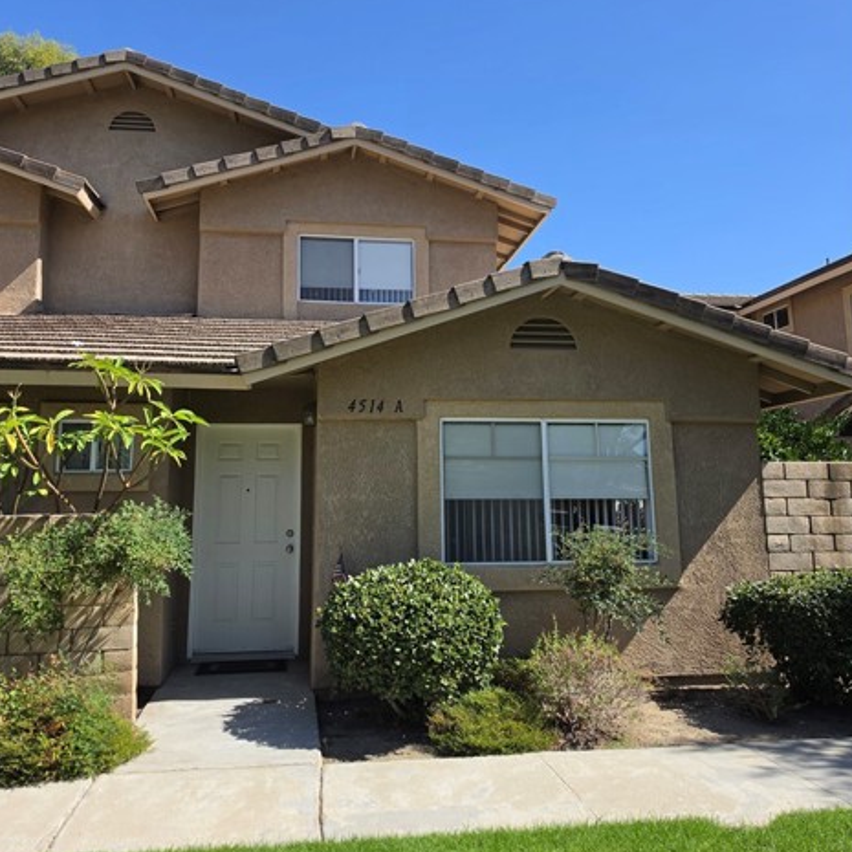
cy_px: 368
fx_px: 780
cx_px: 425
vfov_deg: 57.1
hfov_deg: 57.3
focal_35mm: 28
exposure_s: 1/4538
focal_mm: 6.5
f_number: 1.4
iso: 64
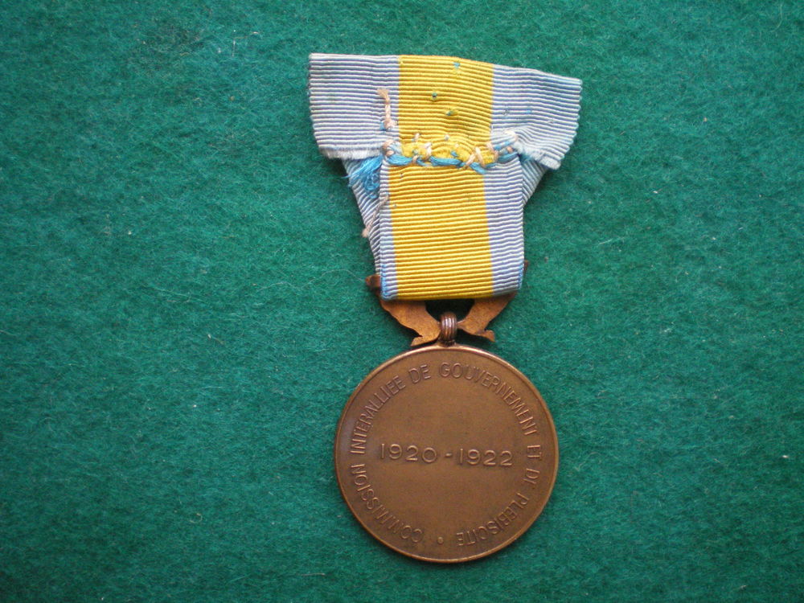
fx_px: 883
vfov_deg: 37.7
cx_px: 402
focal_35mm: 38
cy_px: 302
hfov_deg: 49.0
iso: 400
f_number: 3.1
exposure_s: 1/50
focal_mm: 6.3
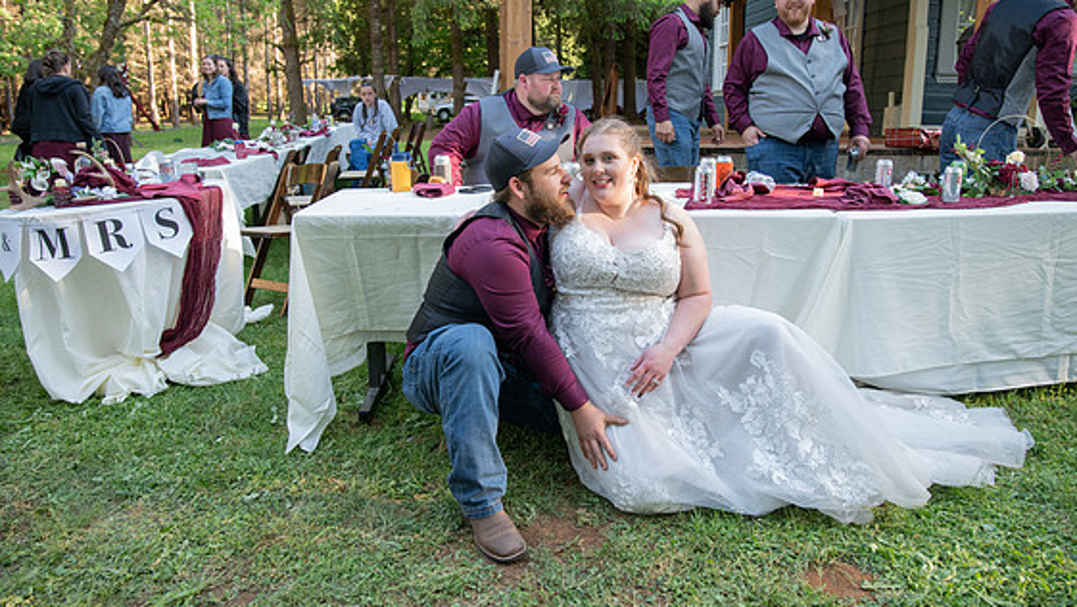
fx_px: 743
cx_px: 549
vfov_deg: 44.4
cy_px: 278
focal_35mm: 26
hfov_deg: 71.9
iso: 1250
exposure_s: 1/320
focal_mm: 24
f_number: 4
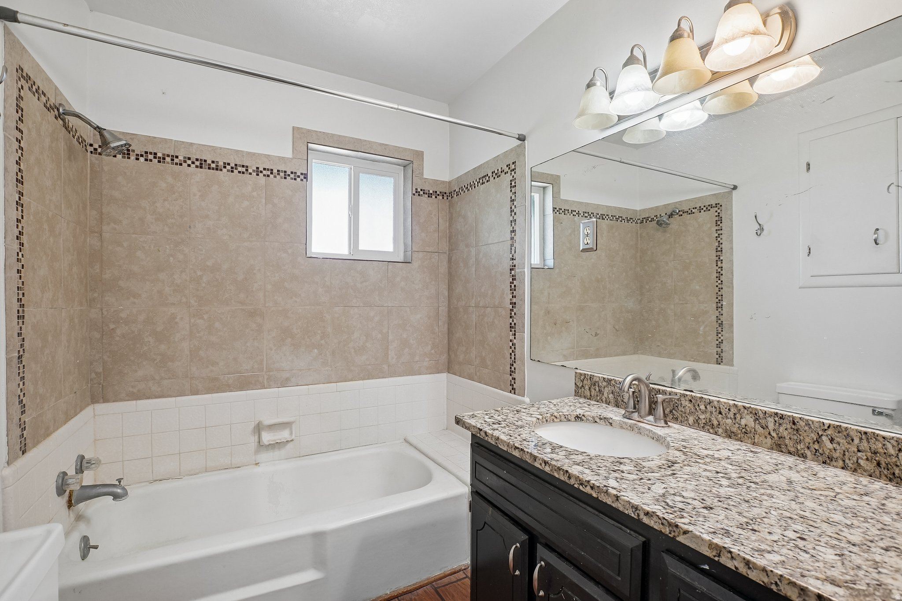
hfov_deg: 93.3
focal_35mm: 17
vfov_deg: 70.4
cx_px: 451
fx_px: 426
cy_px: 300
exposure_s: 1/13
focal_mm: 17
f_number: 8
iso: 400
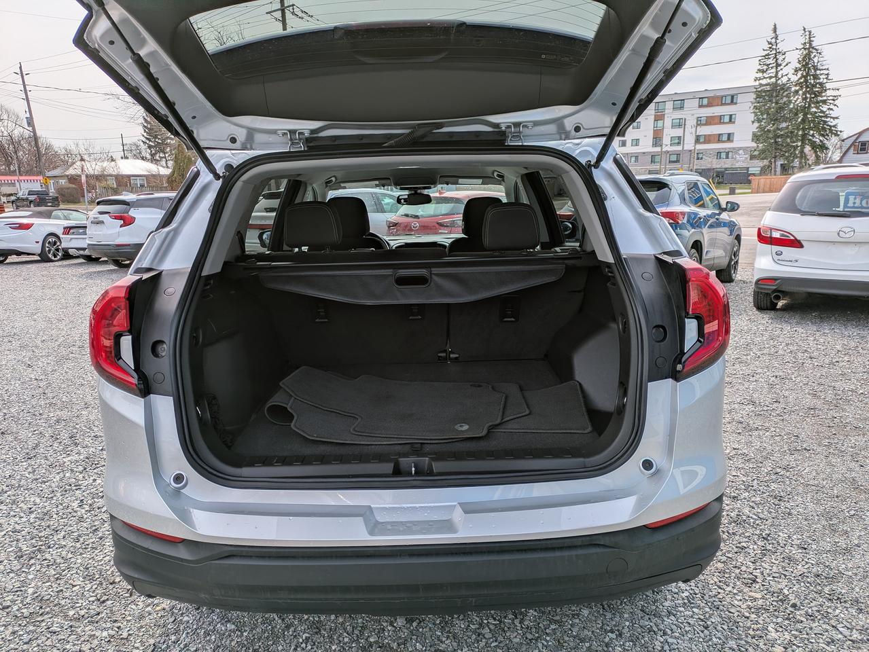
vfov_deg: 54.9
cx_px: 434
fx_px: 628
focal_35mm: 25
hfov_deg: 69.4
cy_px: 326
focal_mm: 5.43
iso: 45
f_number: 1.89
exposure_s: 1/2092
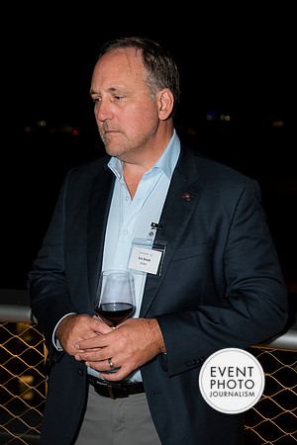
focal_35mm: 70
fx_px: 866
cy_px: 222
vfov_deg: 28.8
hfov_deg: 19.5
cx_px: 148
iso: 1250
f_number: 5.6
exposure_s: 1/125
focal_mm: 70
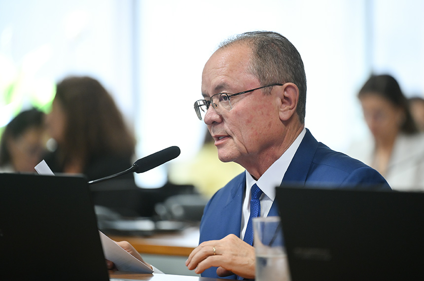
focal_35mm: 200
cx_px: 212
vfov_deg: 6.8
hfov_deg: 10.3
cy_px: 140
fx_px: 2351
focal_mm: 200
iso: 1600
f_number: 2.8
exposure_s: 1/320
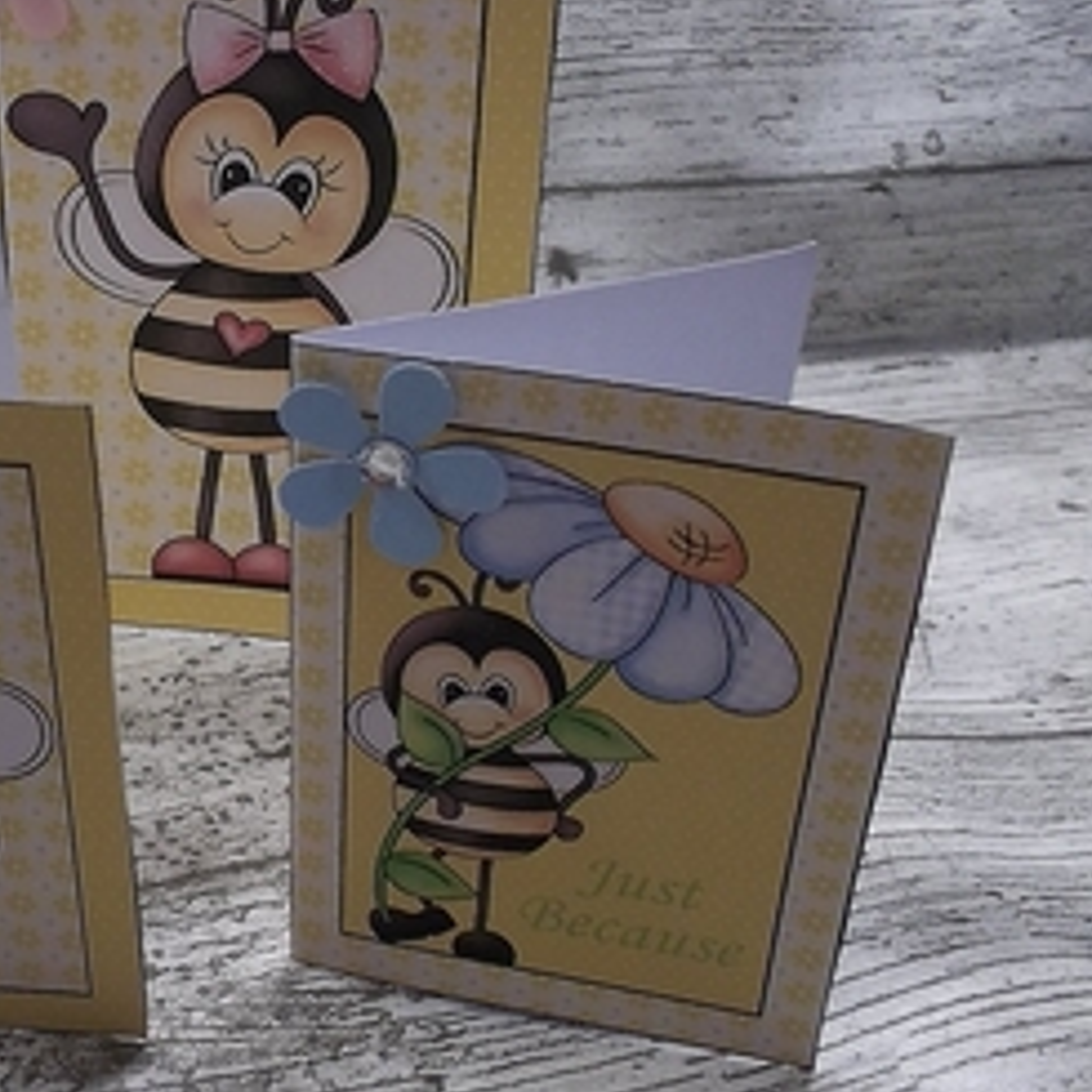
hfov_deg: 34.1
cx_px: 107
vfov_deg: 36.0
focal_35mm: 47
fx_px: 1677
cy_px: 461
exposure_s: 1/30
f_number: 3.3
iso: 127
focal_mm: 4.1
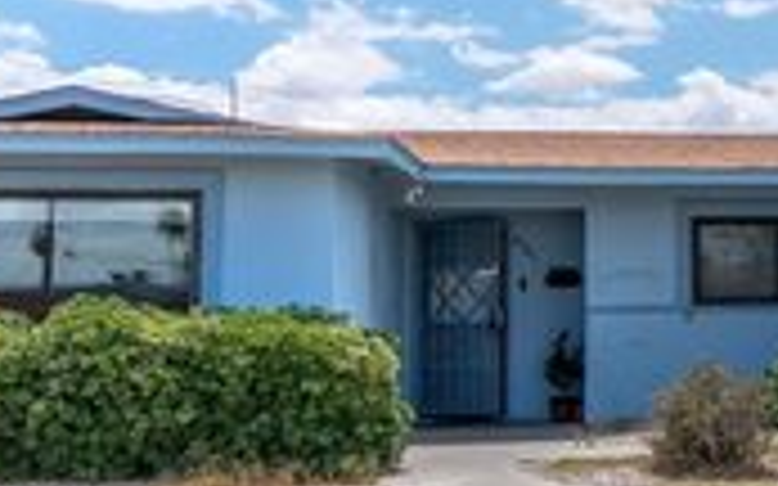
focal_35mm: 53
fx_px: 1123
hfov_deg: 34.9
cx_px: 769
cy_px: 214
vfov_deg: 24.4
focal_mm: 12
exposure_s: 1/250
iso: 100
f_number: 10
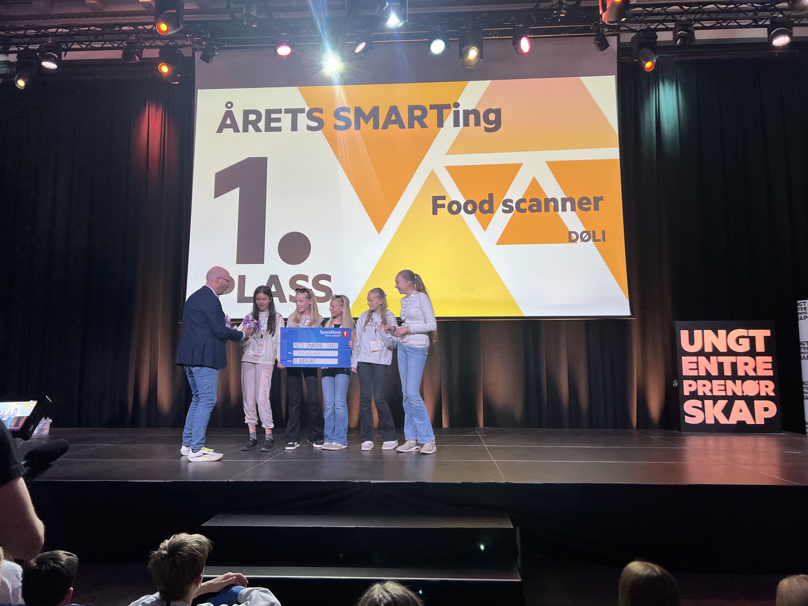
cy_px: 303
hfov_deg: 67.3
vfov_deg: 53.1
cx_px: 404
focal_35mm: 26
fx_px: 607
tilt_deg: +5.4
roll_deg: +0.0
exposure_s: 1/120
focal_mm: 5.7
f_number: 1.5
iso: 80
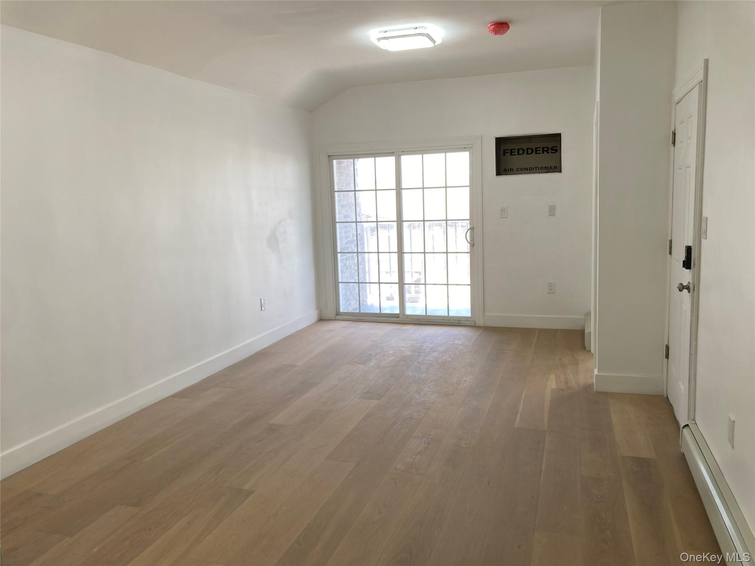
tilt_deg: -6.8
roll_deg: +0.9
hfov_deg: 63.4
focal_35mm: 28
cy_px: 283
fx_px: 611
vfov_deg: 49.7
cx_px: 378
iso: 20
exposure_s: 1/121
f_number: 1.8
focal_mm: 3.99
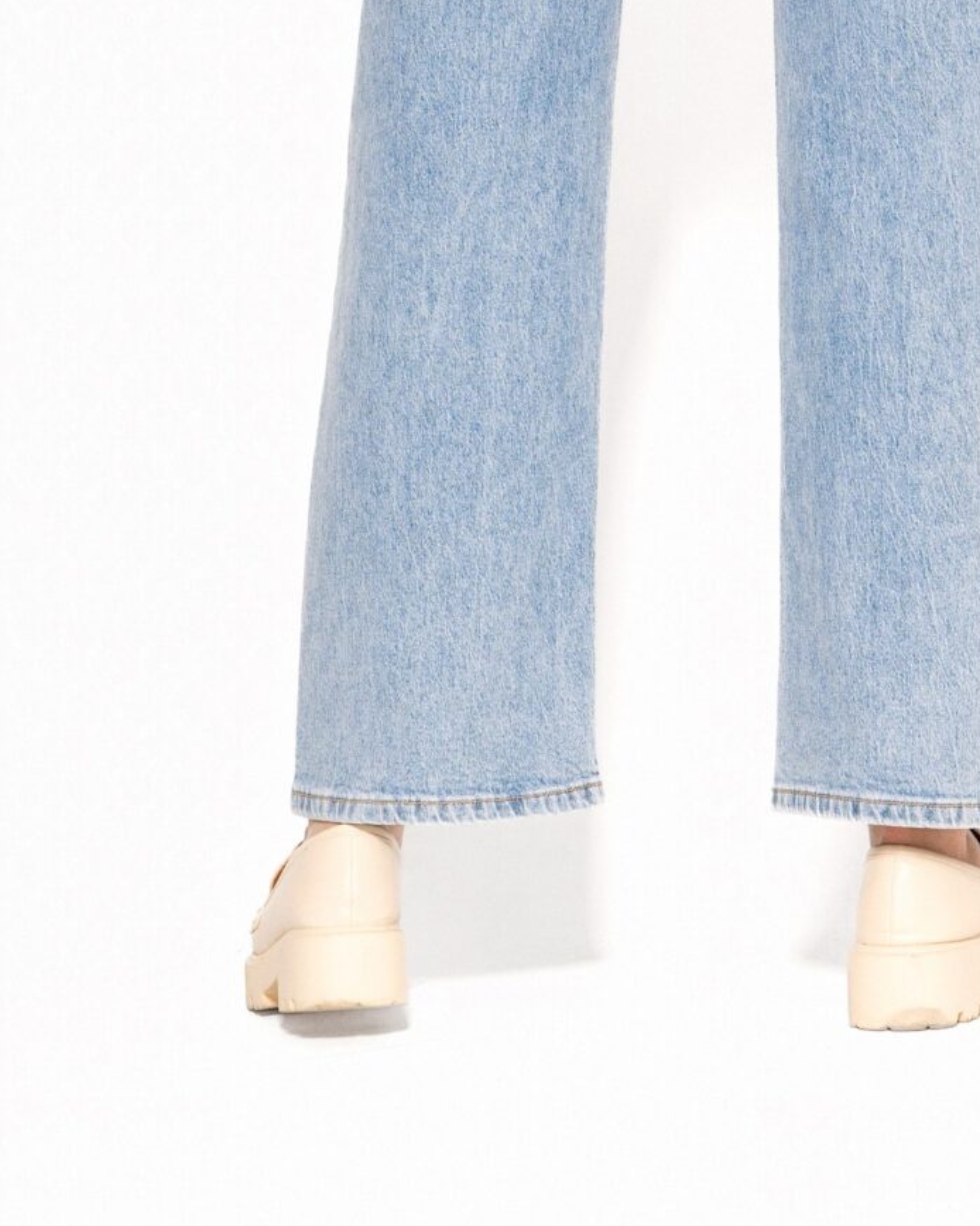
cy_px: 54
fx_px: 7979
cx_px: 688
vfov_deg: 8.7
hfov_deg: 7.0
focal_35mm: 220
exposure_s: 1/160
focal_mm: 113
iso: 100
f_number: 9
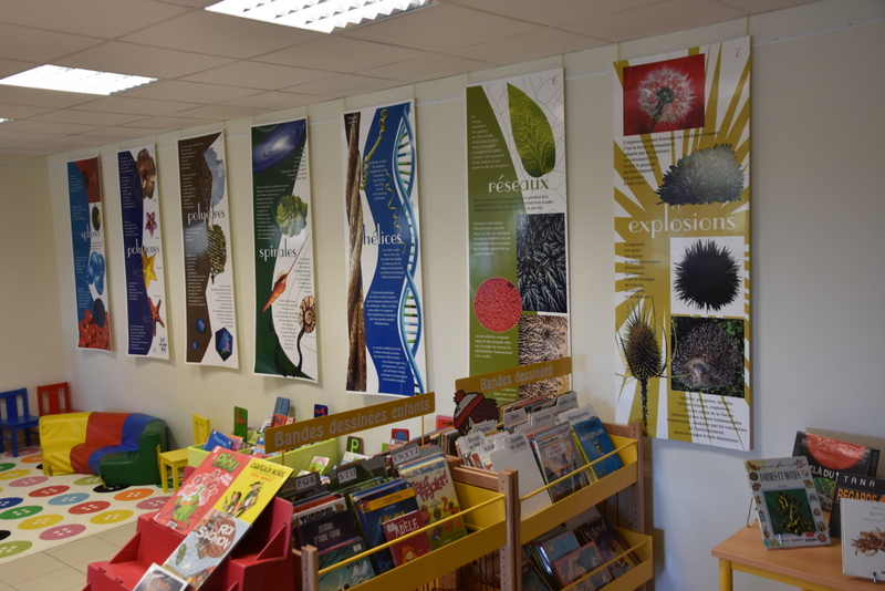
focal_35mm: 33
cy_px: 296
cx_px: 442
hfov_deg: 57.2
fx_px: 811
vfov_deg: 40.0
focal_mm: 22
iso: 500
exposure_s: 1/80
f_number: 4.5
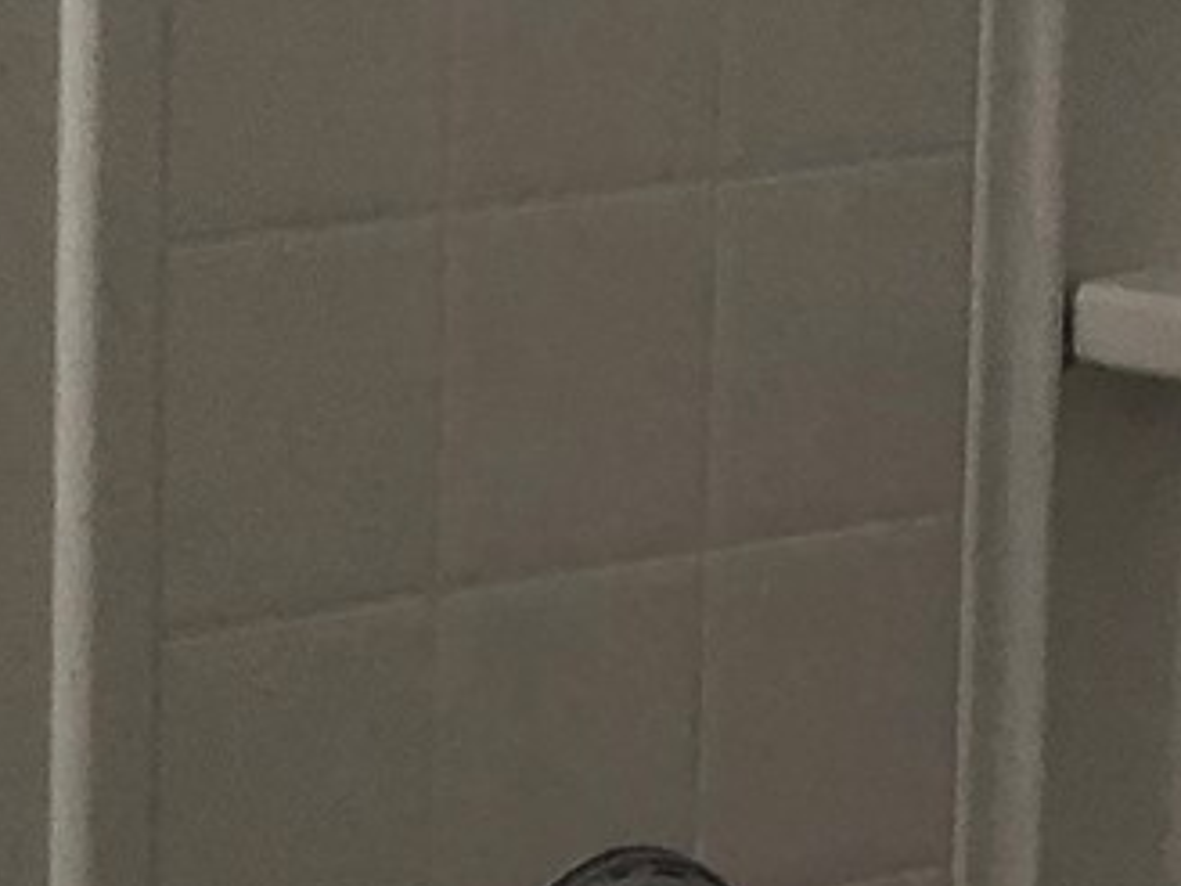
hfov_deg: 10.3
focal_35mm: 175
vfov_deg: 8.4
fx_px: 5971
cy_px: -97
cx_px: -1325
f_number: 1.8
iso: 25
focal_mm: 3.99
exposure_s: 1/30
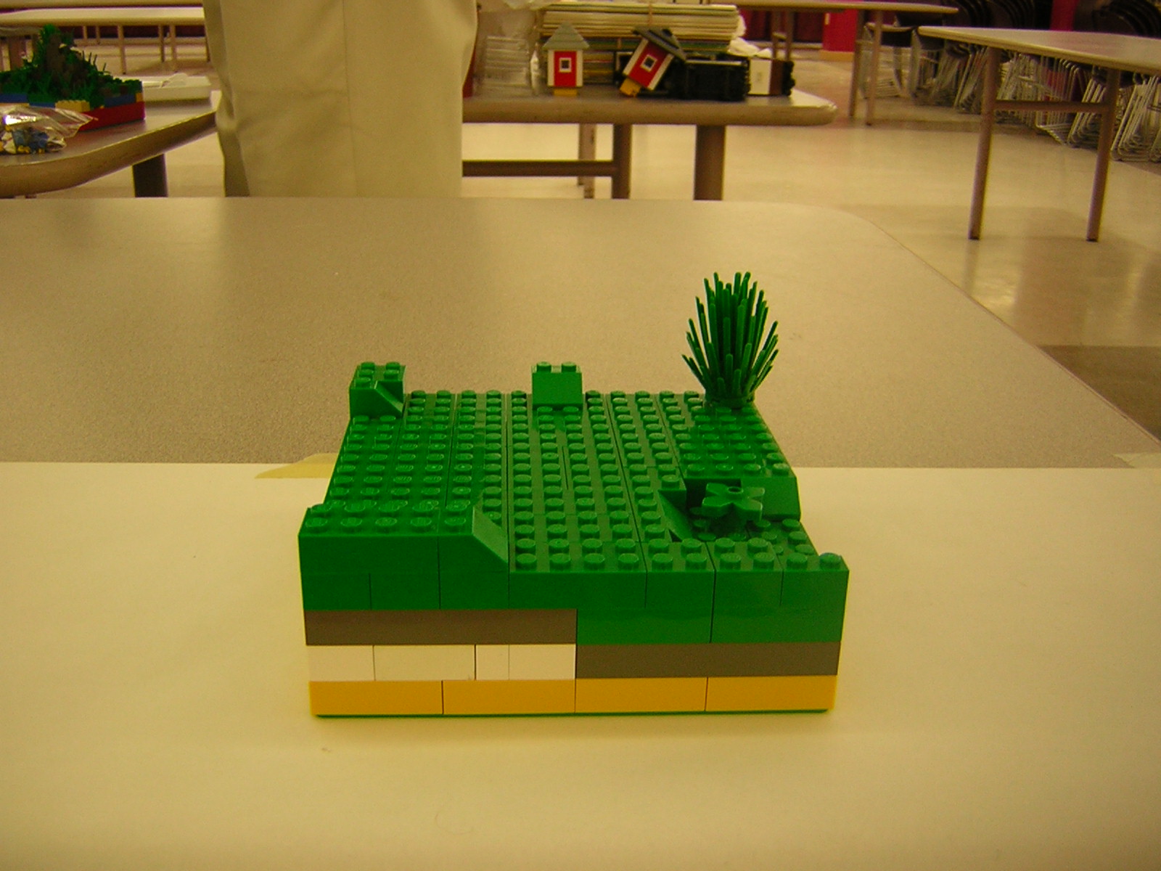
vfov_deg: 39.7
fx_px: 1207
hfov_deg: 51.4
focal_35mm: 36
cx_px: 580
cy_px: 436
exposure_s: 1/7.4
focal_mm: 4.7
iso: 50
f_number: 2.6
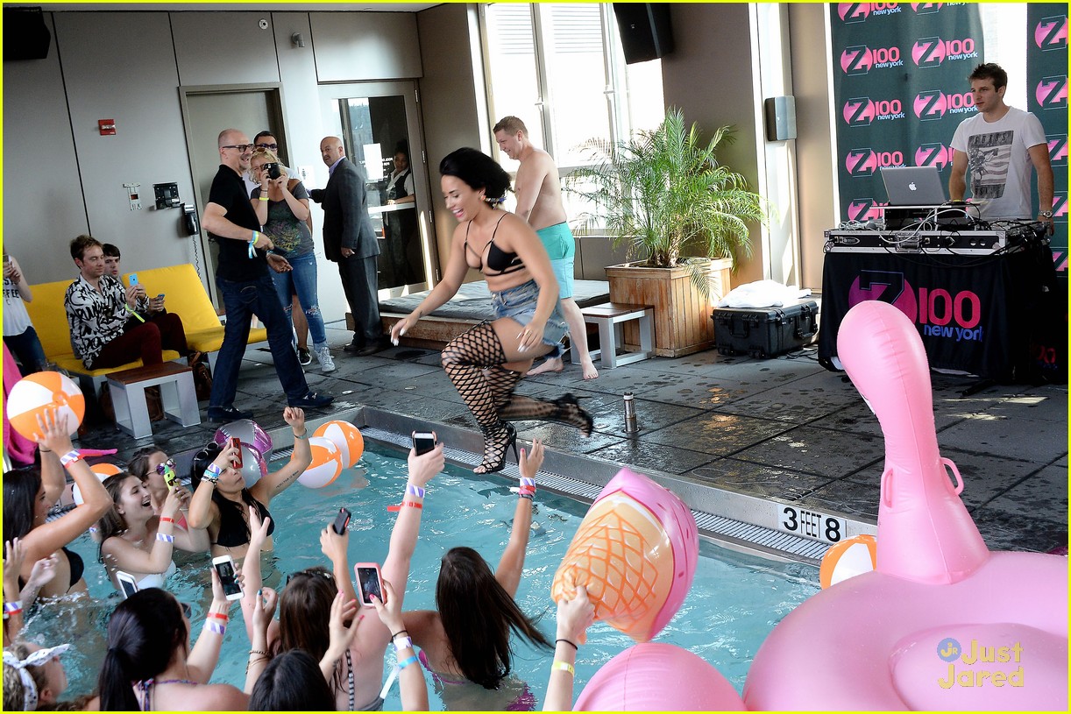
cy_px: 357
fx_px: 1041
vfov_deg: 37.9
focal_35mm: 35
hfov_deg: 54.4
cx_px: 536
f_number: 8
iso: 2500
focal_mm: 35
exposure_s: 1/160
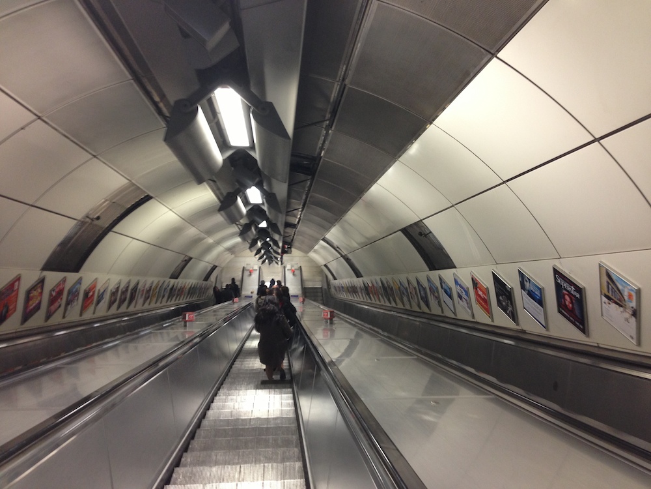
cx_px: 326
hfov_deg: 55.4
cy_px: 244
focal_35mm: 33
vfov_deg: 42.9
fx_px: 621
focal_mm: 4.13
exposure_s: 1/20
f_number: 2.4
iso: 100
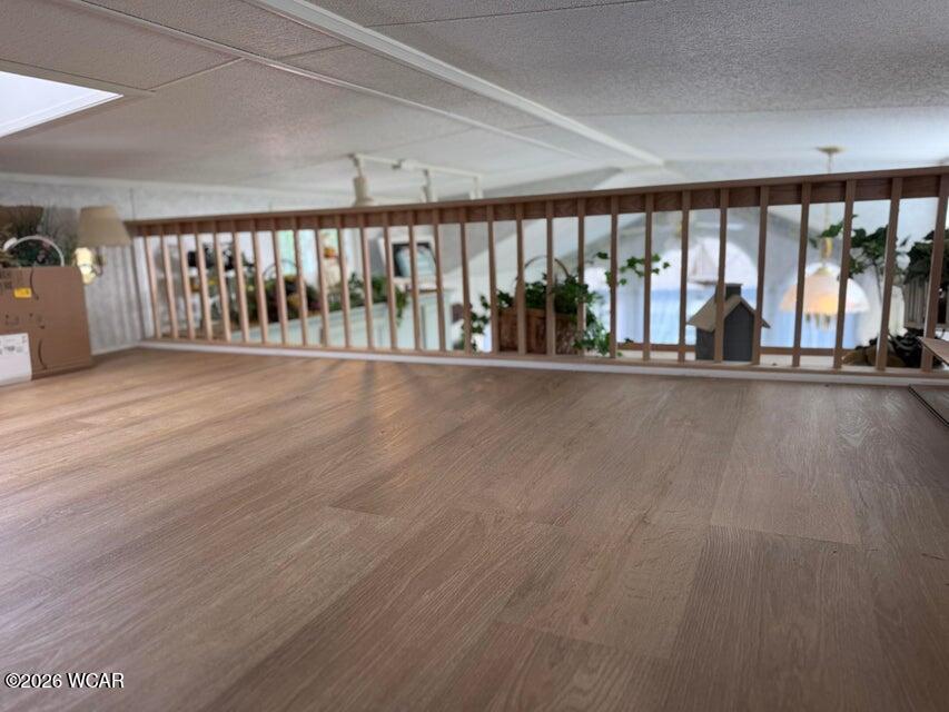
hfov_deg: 71.6
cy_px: 356
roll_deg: +2.6
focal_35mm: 24
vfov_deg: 56.8
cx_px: 474
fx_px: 658
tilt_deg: -9.0
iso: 100
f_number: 1.78
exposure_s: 1/198
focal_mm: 6.76
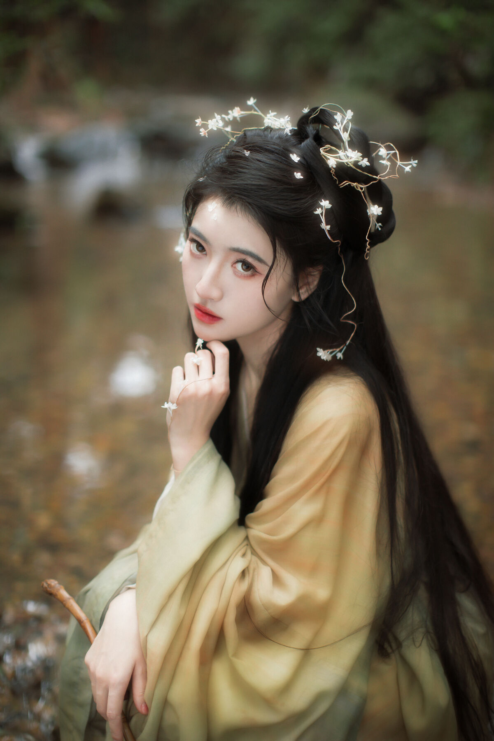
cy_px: 370
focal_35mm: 49
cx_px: 247
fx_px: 1009
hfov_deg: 27.5
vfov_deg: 40.3
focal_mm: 50
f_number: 1.4
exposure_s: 1/100
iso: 640
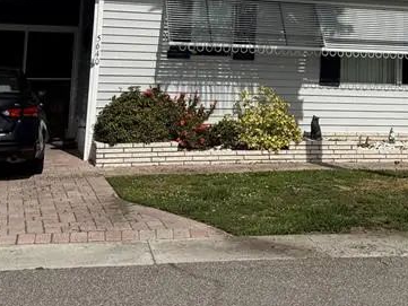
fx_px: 802
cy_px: -21
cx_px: 313
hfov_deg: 28.1
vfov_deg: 20.7
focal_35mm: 68
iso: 80
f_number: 1.78
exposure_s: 1/11905
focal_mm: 6.76
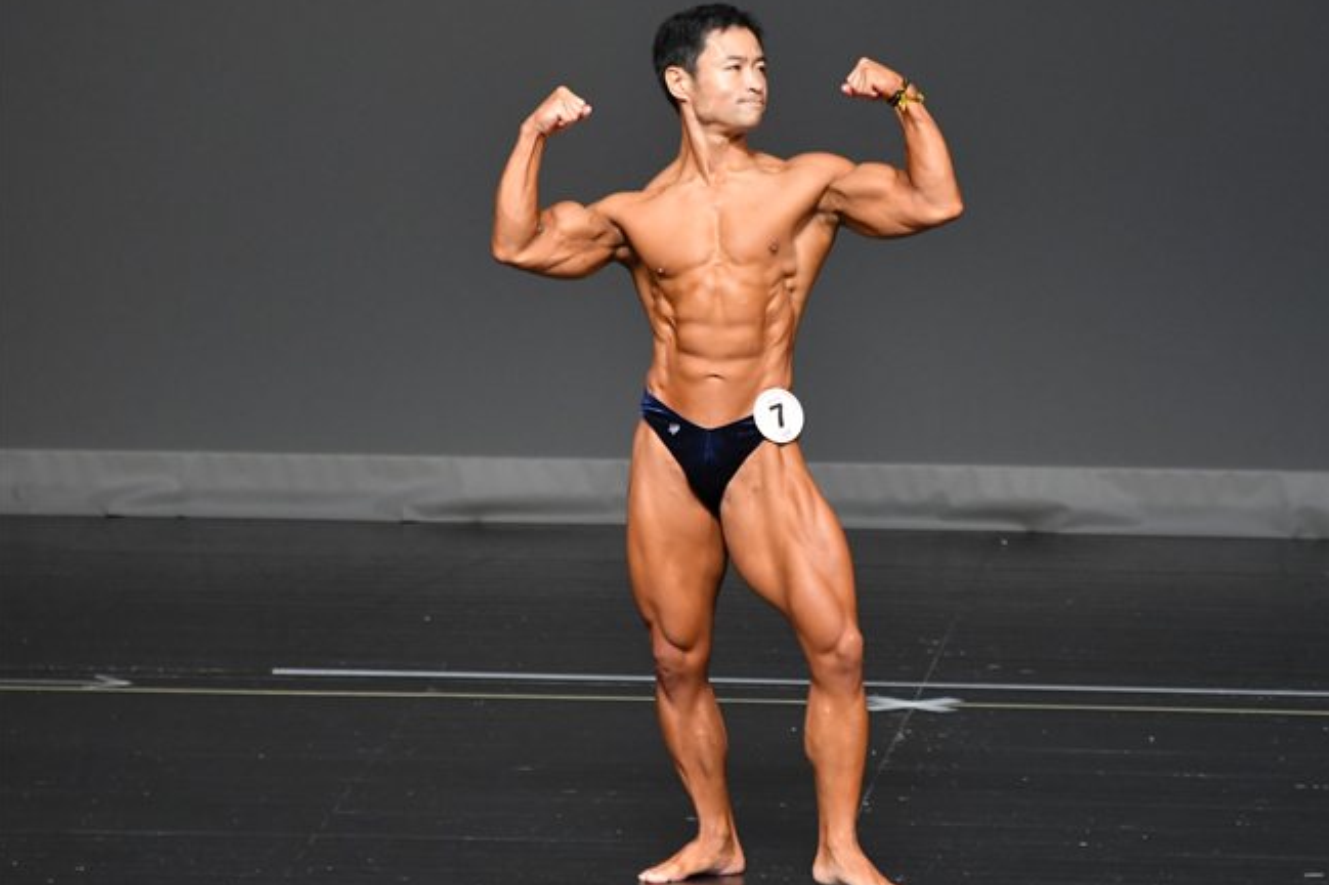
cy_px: 436
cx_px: 787
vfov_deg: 3.1
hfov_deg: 4.6
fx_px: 16530
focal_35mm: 448
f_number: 5.6
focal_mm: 250
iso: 2500
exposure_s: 1/400
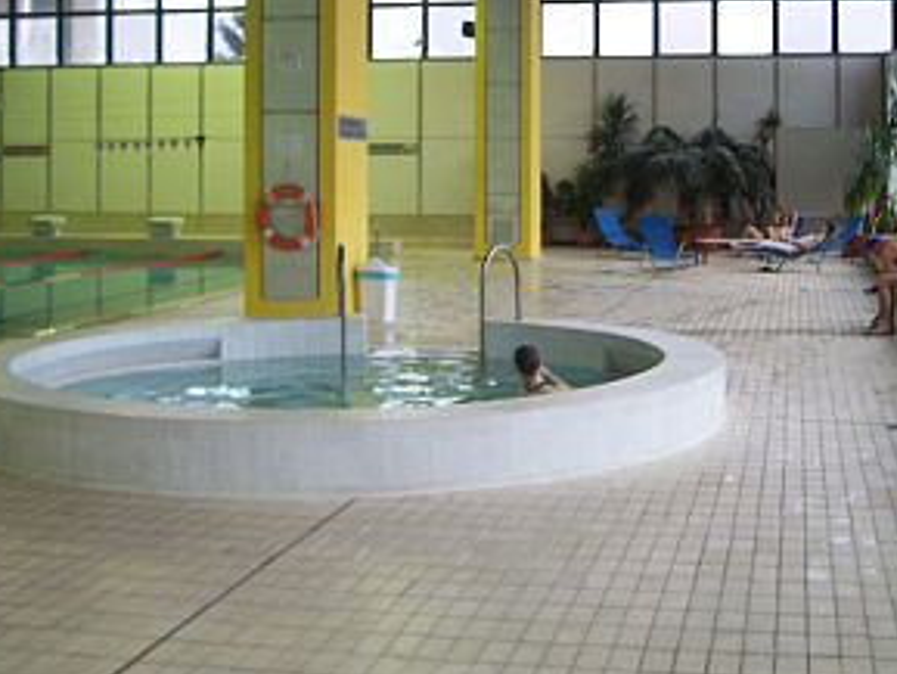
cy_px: 171
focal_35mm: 53
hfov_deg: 35.8
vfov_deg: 27.2
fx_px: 1374
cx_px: 605
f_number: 2.7
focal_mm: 5.6
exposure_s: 1/30
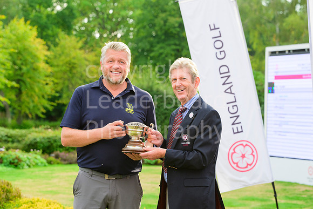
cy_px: 104
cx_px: 156
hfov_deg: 19.8
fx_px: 896
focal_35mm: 103
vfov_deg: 13.3
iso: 800
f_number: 5.6
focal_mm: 103
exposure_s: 1/800
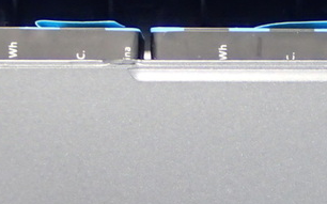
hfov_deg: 11.7
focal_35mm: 179
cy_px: 373
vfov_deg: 7.1
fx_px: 1595
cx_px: 250
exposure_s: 1/40
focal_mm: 7.86
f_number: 2.9
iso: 400
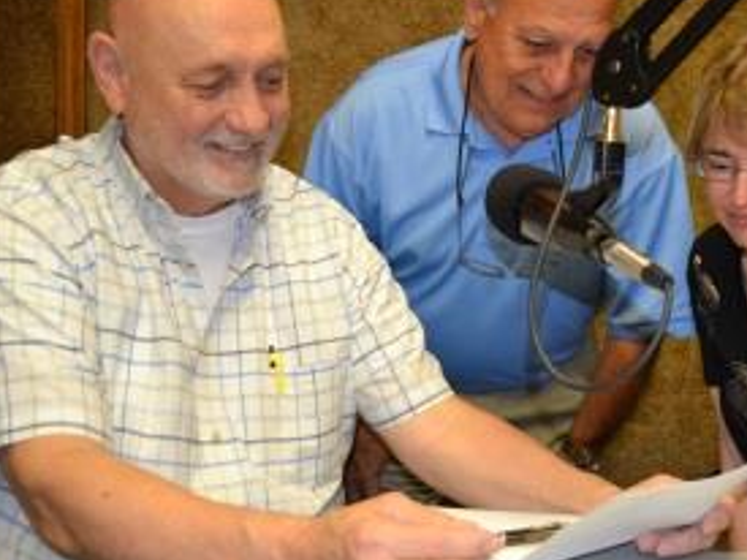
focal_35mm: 47
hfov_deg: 39.7
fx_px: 1014
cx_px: 530
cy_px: 279
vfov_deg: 30.9
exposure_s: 1/60
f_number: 3.8
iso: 640
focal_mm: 20
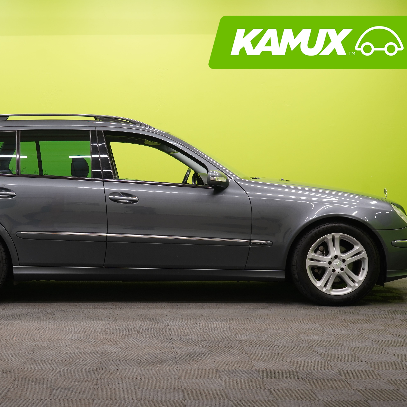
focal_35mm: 62
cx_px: 131
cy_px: 202
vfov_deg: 27.7
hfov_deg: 27.5
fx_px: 825
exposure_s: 1/30
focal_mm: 48
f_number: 5
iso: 400
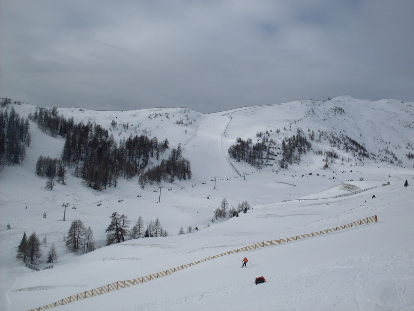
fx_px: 454
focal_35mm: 38
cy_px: 156
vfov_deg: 37.7
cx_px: 207
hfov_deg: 49.0
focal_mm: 6.3
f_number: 8.4
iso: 80
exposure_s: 1/500
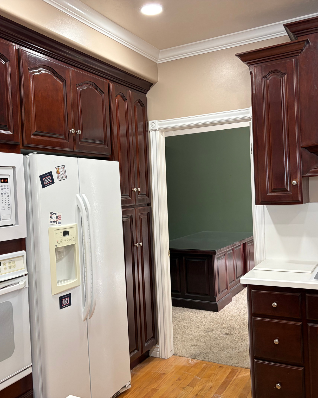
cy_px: 199
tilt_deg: +0.3
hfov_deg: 43.3
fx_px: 400
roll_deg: +3.5
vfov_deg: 52.8
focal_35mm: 34
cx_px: 138
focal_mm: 5.96
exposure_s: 1/60
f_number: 1.6
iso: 100
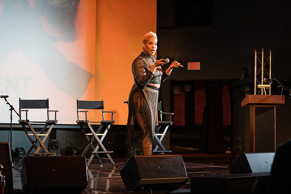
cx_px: 146
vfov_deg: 18.9
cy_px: 97
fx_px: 583
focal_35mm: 72
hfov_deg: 28.0
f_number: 4
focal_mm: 70
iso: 3200
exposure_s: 1/250
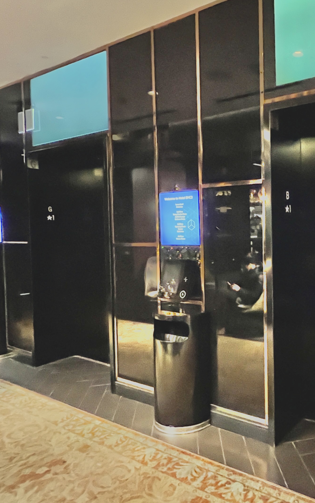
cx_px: 285
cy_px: 242
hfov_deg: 43.4
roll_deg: +0.6
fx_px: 357
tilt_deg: -1.9
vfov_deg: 70.4
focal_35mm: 26
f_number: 1.8
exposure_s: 1/16
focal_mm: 1.57
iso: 2500
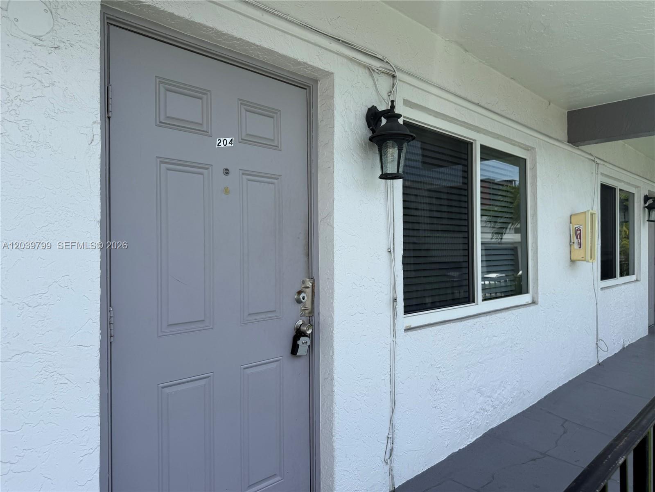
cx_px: 328
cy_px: 246
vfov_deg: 56.8
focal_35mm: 24
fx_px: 454
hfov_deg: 71.6
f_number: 1.78
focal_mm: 6.76
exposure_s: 1/2299
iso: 80
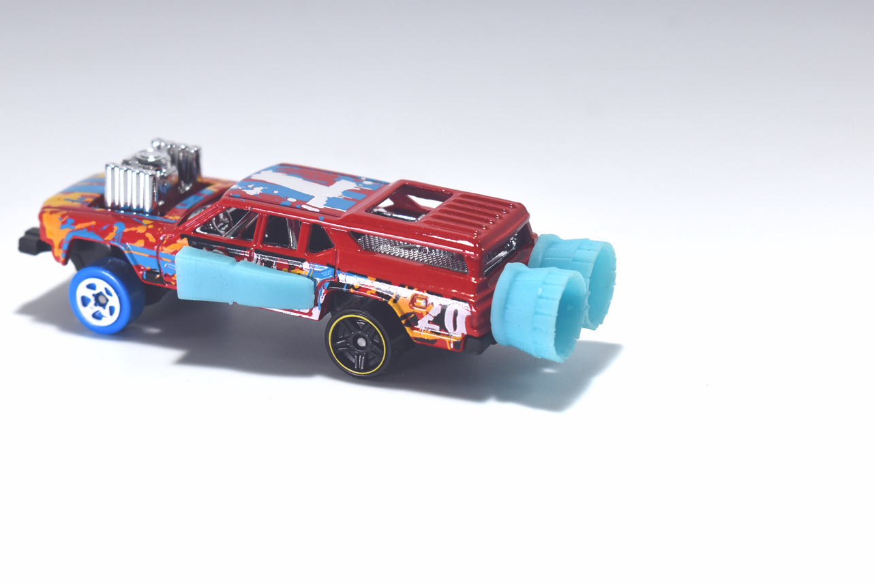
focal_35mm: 91
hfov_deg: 22.4
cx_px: 389
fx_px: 2211
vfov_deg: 15.1
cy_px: 277
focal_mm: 52
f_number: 8
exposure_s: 1/250
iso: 160
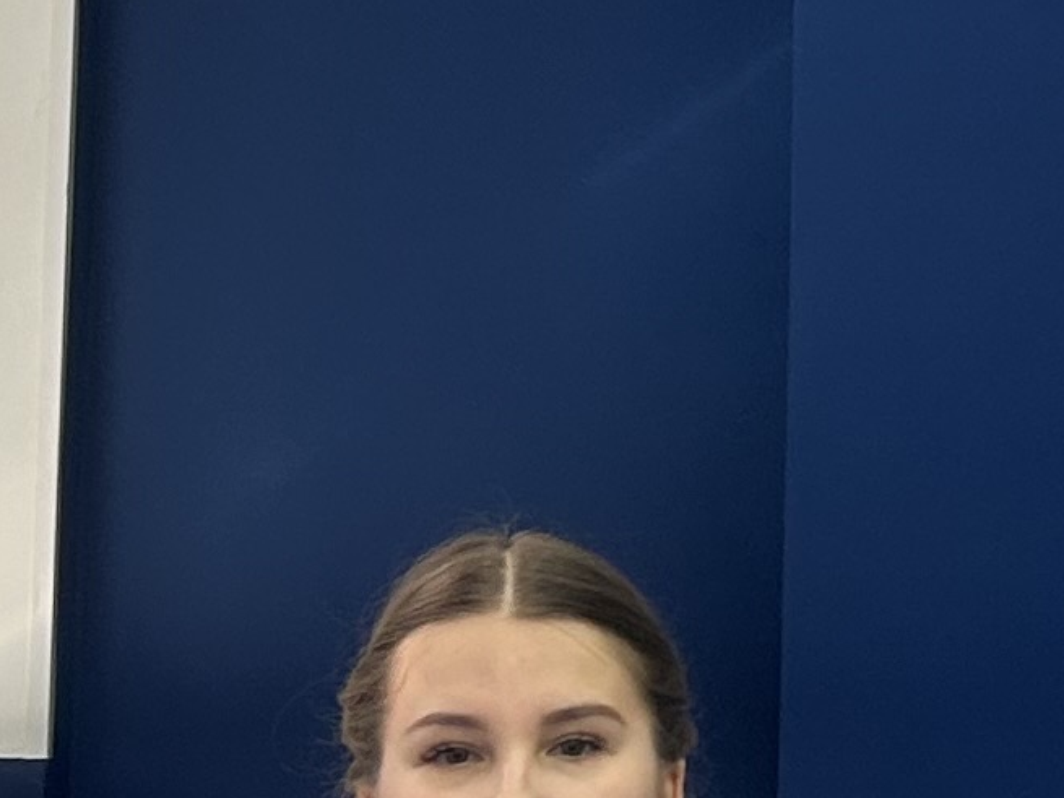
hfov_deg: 11.9
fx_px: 4917
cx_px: 1530
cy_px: 293
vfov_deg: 9.3
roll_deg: -0.3
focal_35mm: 160
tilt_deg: +4.4
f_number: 1.5
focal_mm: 5.7
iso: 64
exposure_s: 1/50
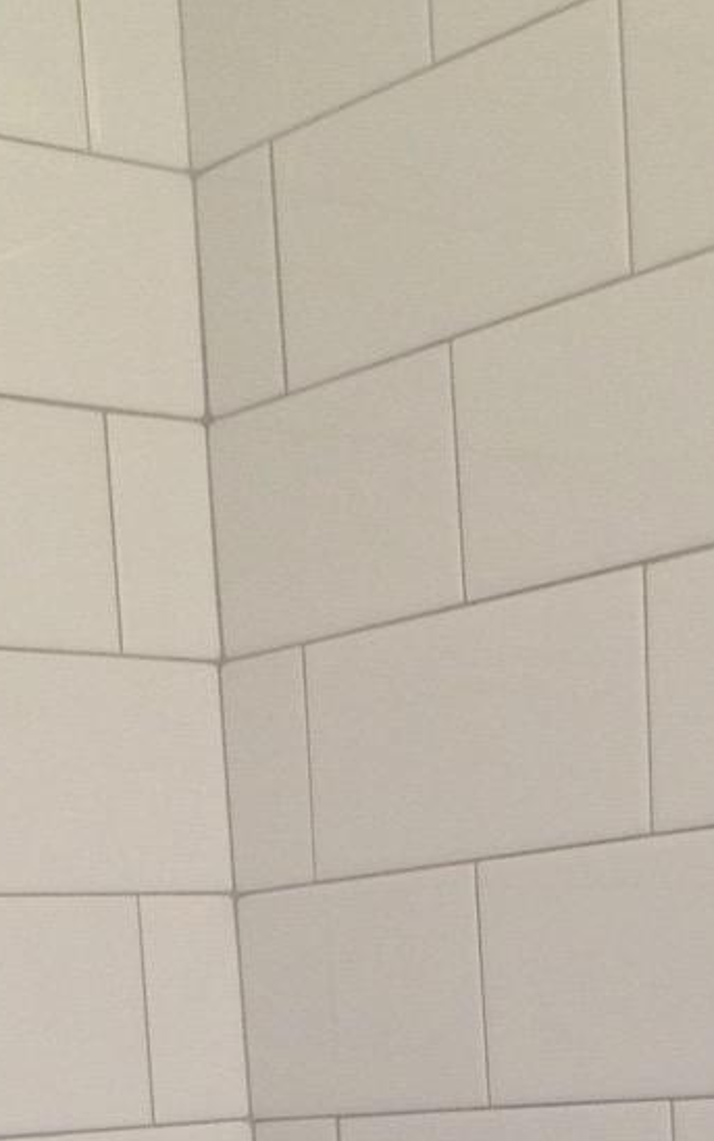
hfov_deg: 13.4
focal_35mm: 98
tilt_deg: -9.5
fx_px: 3048
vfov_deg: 19.5
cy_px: 1495
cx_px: 406
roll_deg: +2.2
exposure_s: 1/120
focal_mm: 4.12
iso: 80
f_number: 2.4
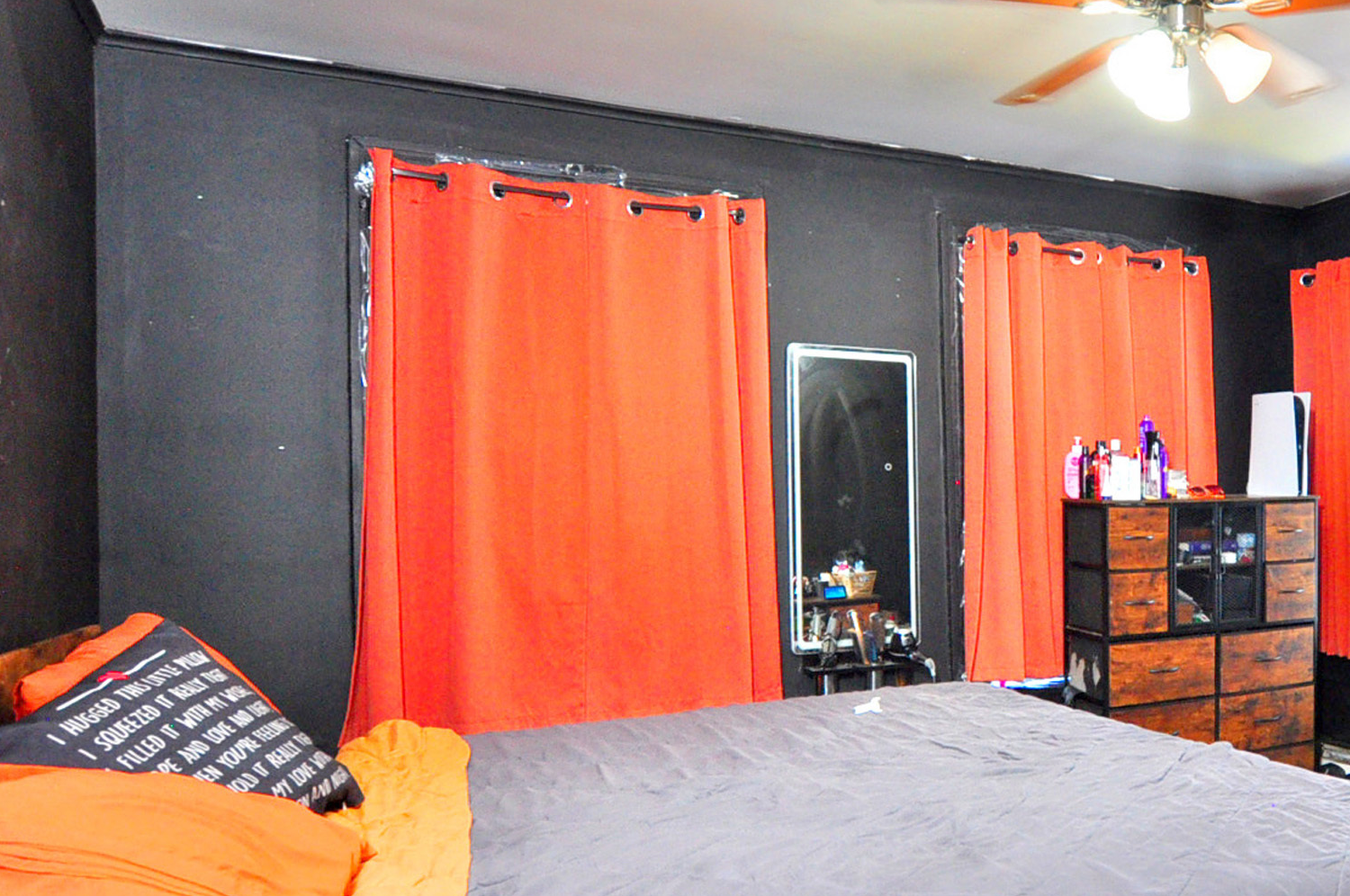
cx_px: 1099
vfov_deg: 44.8
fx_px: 1086
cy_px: 494
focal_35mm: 29
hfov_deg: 58.4
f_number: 5
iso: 1000
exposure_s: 1/80
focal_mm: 10
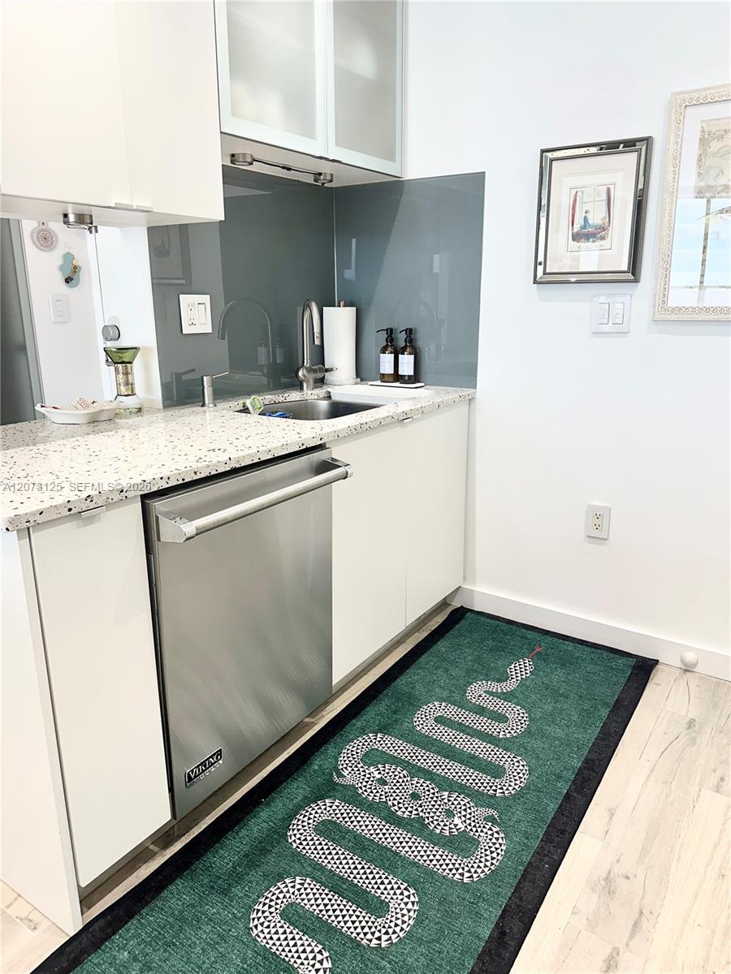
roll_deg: -0.6
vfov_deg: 71.6
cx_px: 366
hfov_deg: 56.8
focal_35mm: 24
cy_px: 487
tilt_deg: -14.9
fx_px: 676
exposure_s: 1/120
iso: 100
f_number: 1.78
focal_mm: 6.86
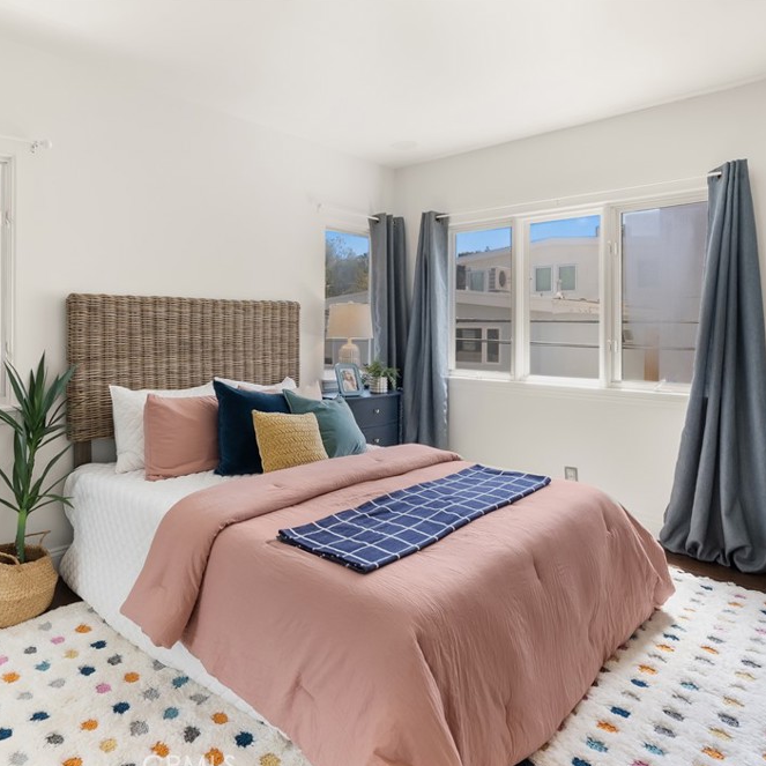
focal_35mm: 21
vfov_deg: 72.1
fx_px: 526
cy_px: 388
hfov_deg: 71.5
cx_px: 311
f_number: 9
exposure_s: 1/4
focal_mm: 16
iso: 640
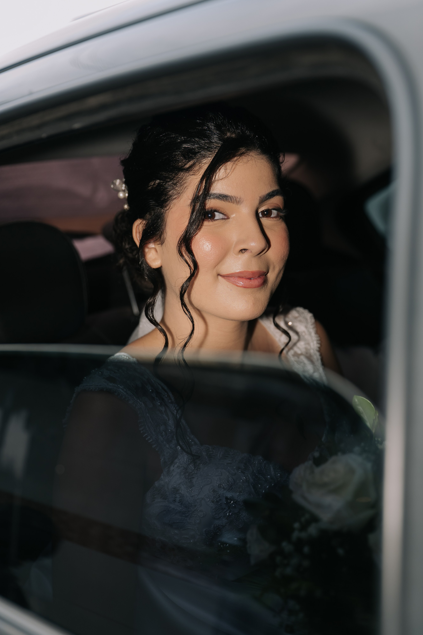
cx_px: 209
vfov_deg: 38.9
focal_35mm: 51
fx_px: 899
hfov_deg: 26.5
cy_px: 322
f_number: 2.8
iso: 800
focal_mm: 48
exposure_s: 1/200
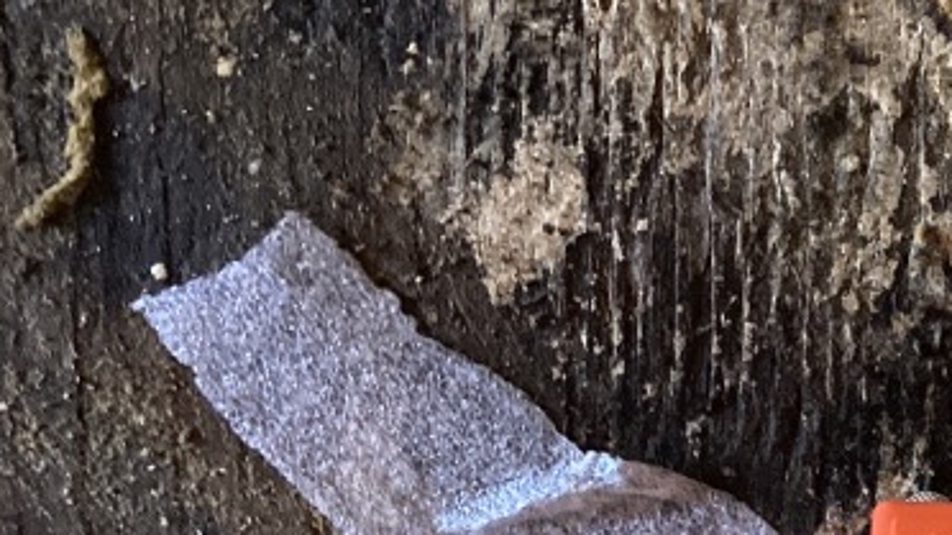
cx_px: 1121
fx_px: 2347
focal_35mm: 93
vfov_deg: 12.9
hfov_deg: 21.4
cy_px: 507
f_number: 2.4
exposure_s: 1/50
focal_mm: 3.3
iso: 200
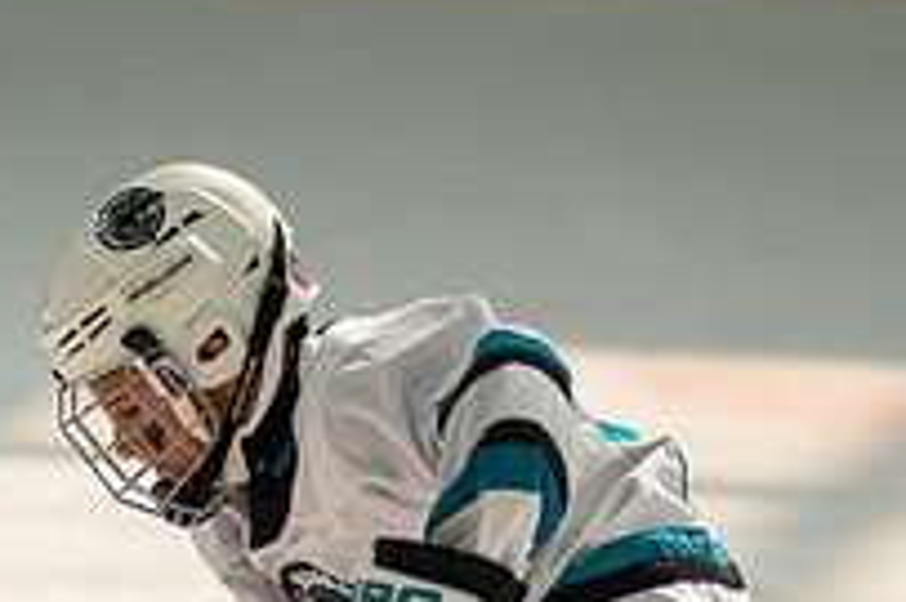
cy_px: 731
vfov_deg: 2.2
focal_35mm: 610
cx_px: 391
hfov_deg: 3.4
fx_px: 15339
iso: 1600
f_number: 3.2
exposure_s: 1/5000
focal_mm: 166
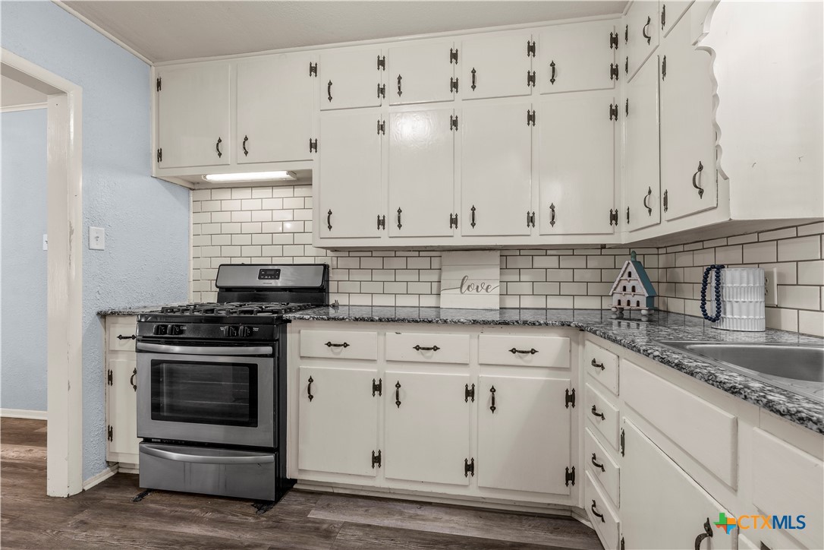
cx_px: 412
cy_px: 275
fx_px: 343
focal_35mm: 15
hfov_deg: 100.4
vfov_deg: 77.3
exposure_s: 2
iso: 250
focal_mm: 15
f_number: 9
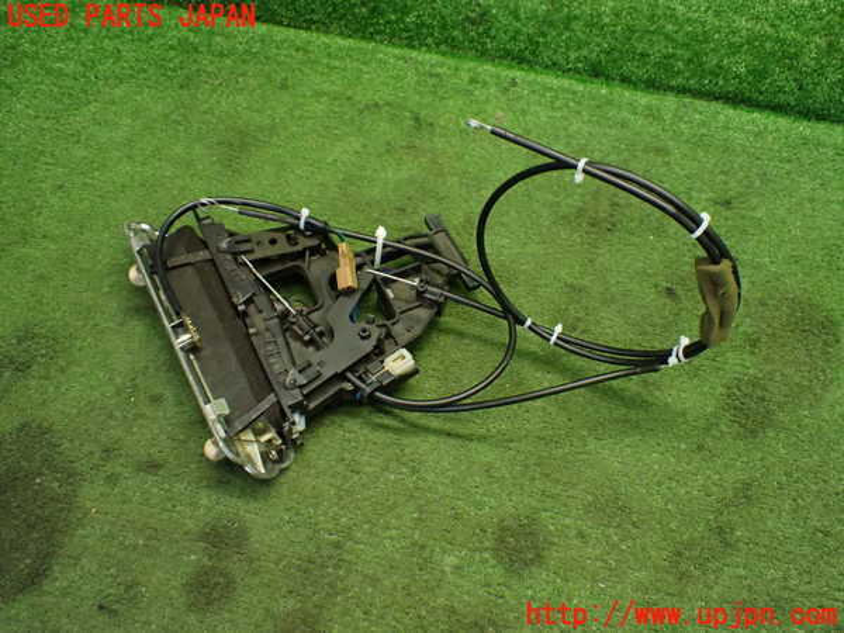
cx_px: 422
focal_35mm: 32
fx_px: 780
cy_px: 316
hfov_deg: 56.8
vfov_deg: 44.2
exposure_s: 1/125
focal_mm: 5.79
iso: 800
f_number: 2.4
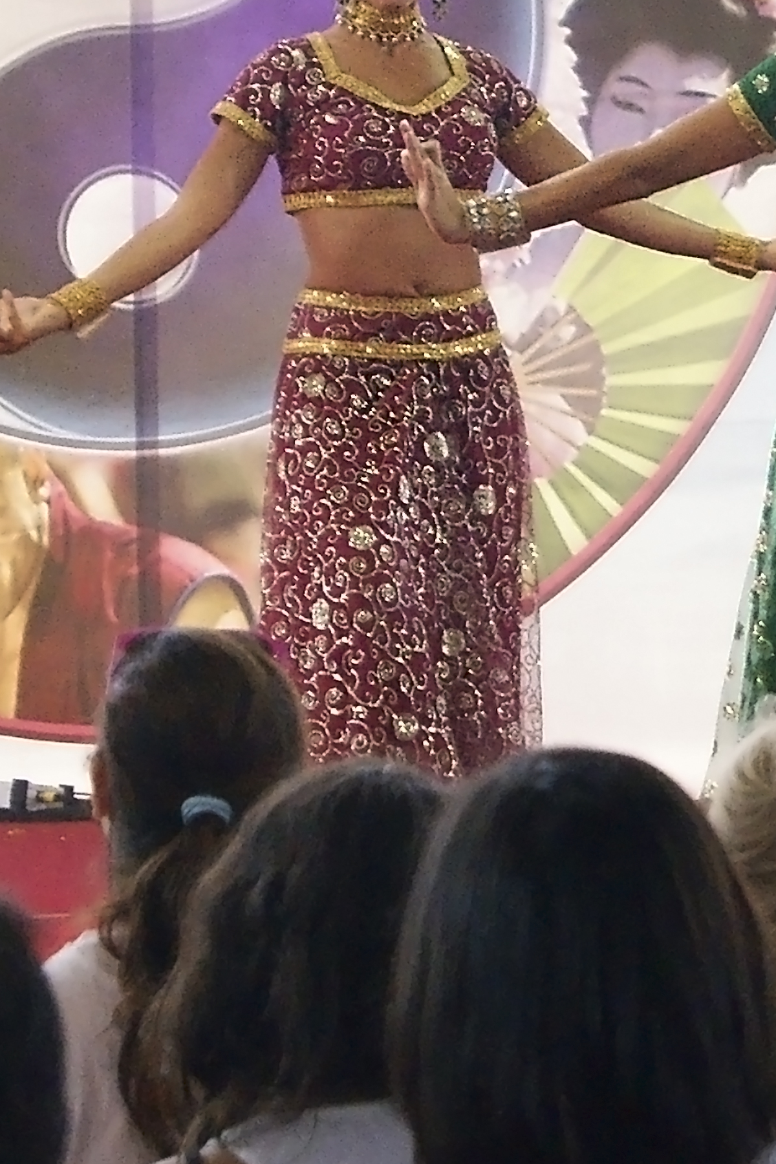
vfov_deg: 9.8
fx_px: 6801
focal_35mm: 210
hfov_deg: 6.5
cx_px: 954
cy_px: 280
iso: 400
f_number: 5.6
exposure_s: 1/100
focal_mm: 55
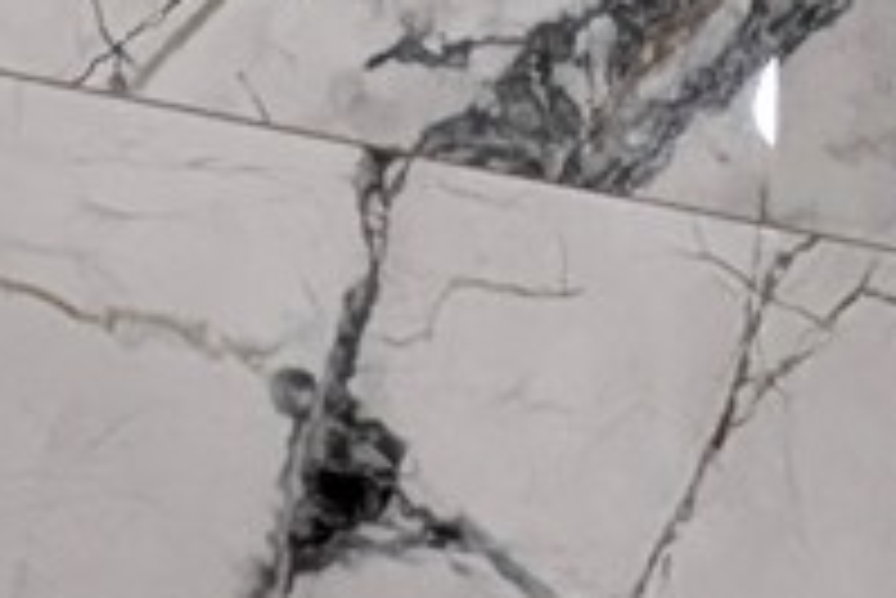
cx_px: 104
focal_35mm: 100
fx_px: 2491
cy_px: -2221
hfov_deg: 20.0
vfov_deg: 6.8
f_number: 1.7
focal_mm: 2.02
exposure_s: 1/60
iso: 71
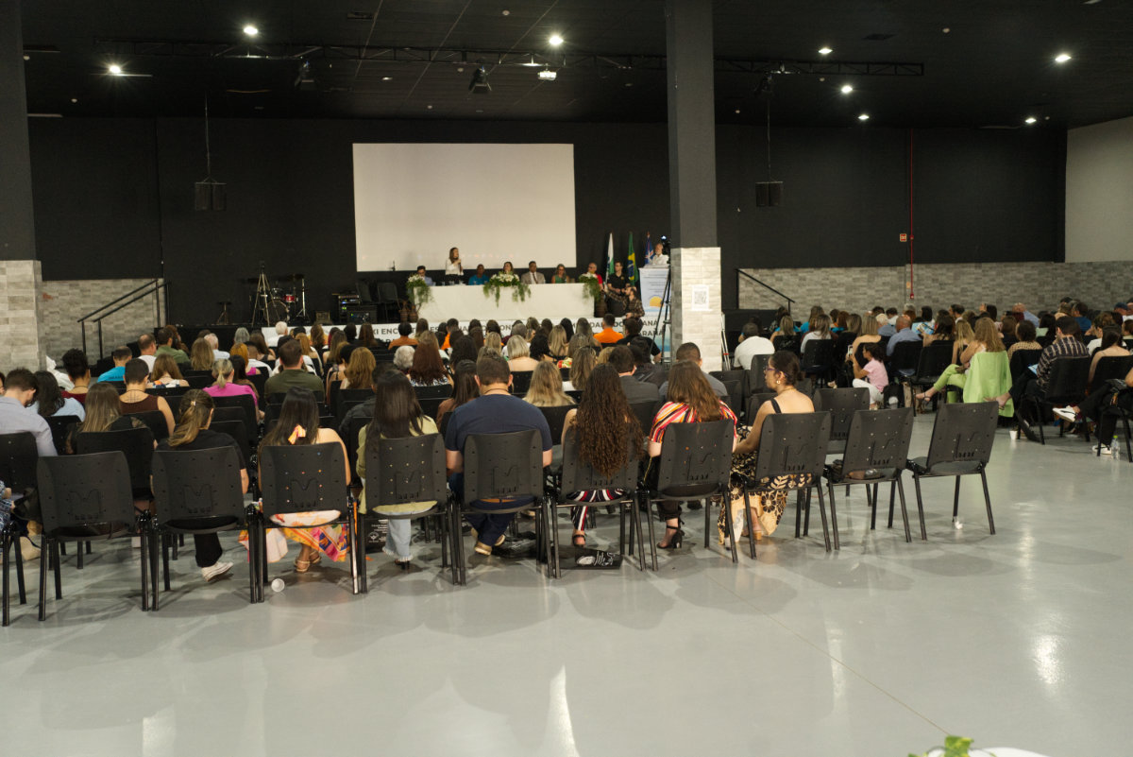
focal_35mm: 35
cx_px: 566
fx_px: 1102
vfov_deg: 37.9
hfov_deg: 54.4
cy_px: 378
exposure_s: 1/100
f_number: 4
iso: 6400
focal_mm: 35
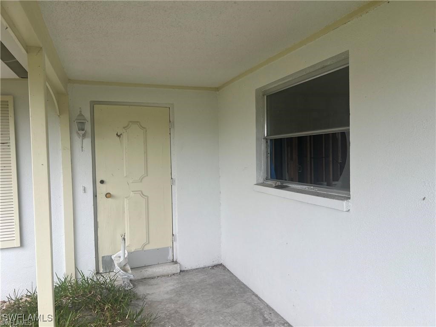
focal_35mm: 26
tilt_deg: -1.9
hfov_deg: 67.3
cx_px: 218
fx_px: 327
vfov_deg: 53.1
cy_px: 164
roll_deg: +1.6
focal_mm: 5.7
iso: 40
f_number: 1.5
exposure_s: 1/163
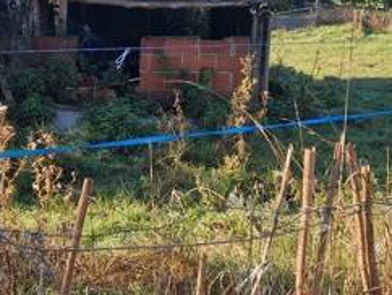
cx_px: 202
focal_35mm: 76
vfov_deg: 19.2
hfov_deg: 25.6
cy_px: 57
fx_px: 861
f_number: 1.8
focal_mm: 5.4
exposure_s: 1/604
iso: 50
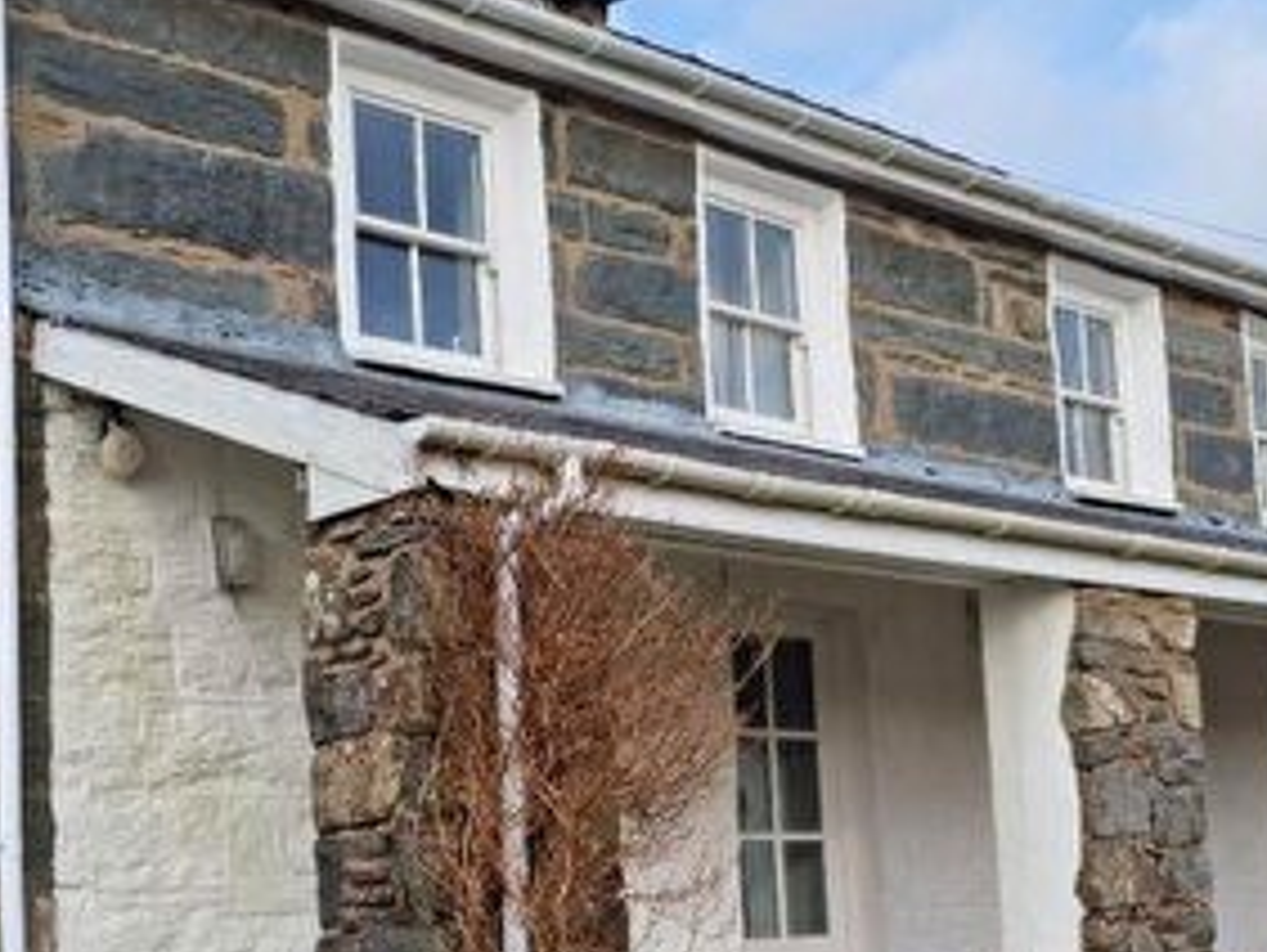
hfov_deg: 33.7
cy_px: 653
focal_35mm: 57
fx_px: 2088
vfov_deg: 25.5
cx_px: 669
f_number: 1.8
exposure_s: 1/540
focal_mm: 6.4
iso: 50
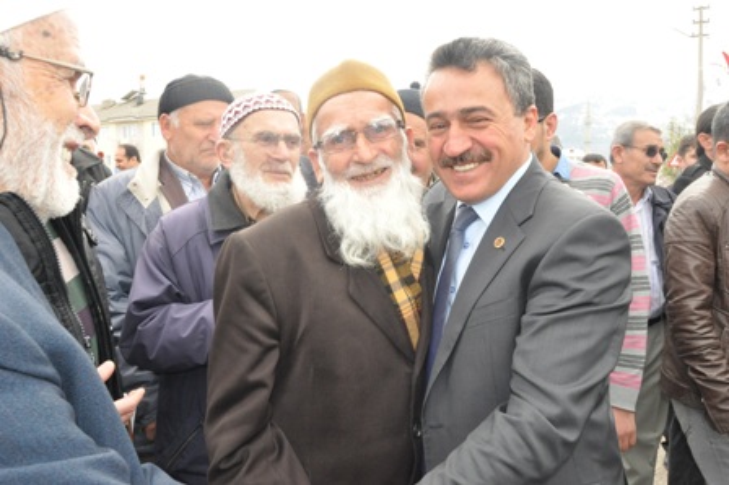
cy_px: 242
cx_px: 364
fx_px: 668
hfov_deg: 57.3
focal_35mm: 33
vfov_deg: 39.9
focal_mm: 22
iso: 1250
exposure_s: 1/200
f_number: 16
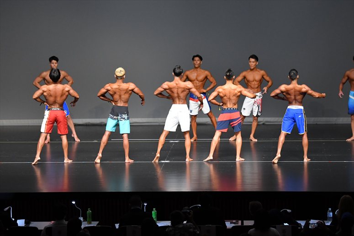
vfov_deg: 9.1
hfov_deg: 13.7
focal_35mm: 150
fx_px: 1474
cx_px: 177
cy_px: 118
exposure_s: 1/400
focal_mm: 100
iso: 3600
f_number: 5.6
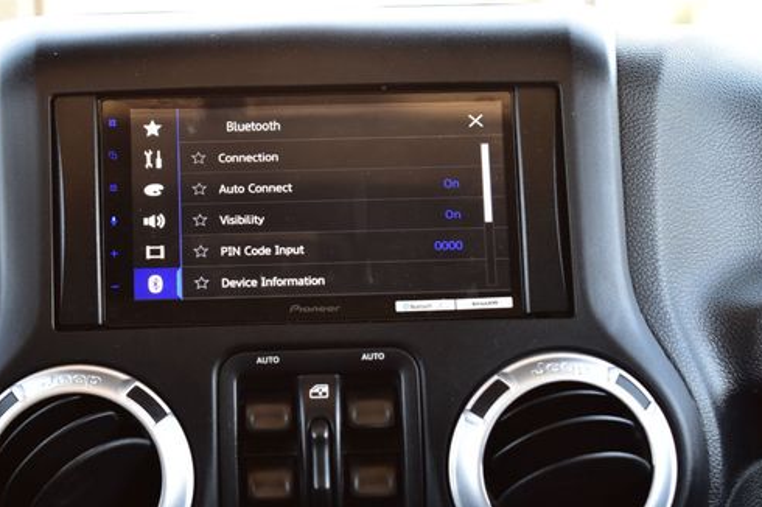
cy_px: 241
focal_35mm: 108
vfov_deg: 12.7
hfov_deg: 19.0
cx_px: 334
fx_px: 2277
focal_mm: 55
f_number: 6.3
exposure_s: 1/20
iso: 400
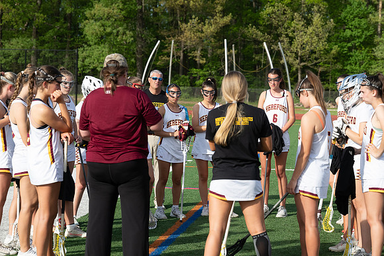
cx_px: 192
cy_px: 128
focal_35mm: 95
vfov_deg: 14.4
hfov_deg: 21.5
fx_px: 1014
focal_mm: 95
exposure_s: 1/2500
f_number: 5.6
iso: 720
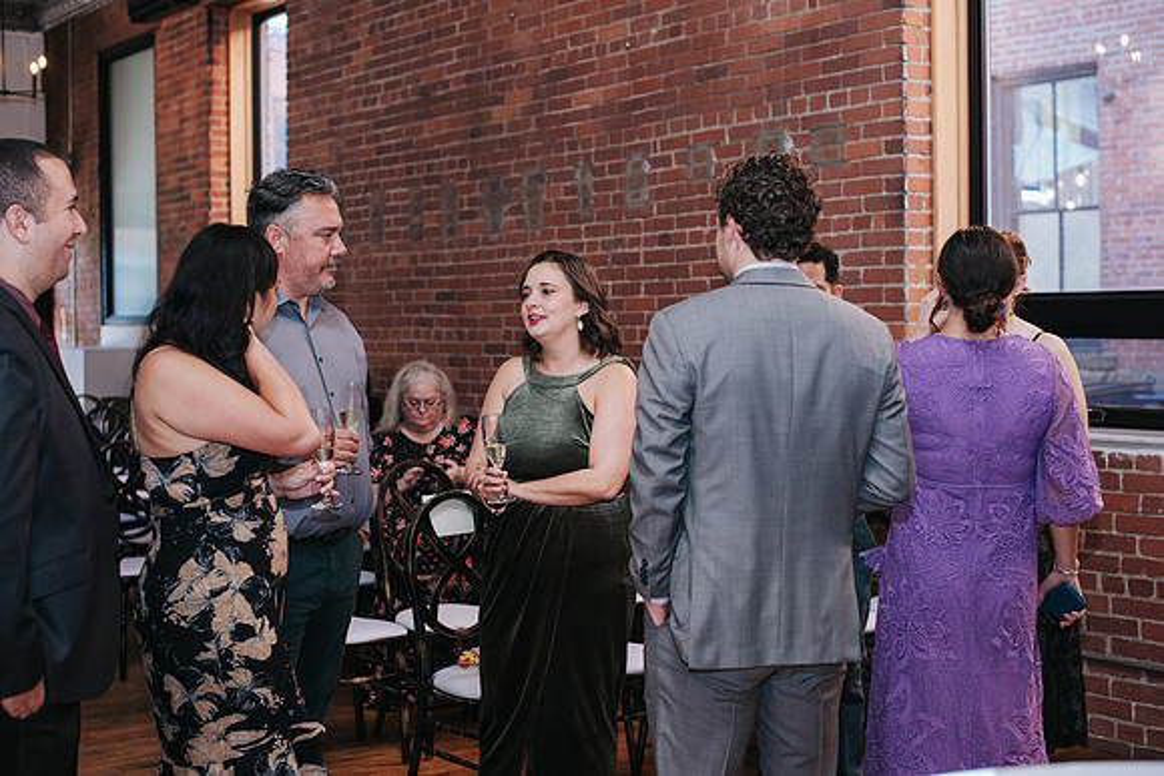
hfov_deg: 39.1
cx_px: 582
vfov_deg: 26.7
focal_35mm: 51
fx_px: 1639
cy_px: 388
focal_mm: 50
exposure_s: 1/200
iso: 800
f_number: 3.2
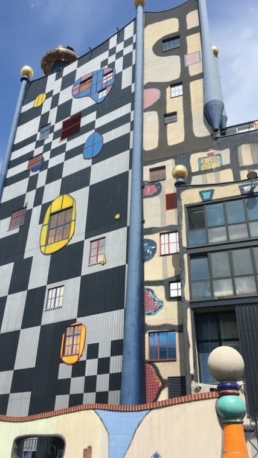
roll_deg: -0.2
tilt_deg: +29.2
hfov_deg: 36.7
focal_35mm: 32
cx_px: 132
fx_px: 389
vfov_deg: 61.0
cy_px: 227
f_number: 2.2
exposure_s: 1/1923
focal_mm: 4.15
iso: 25
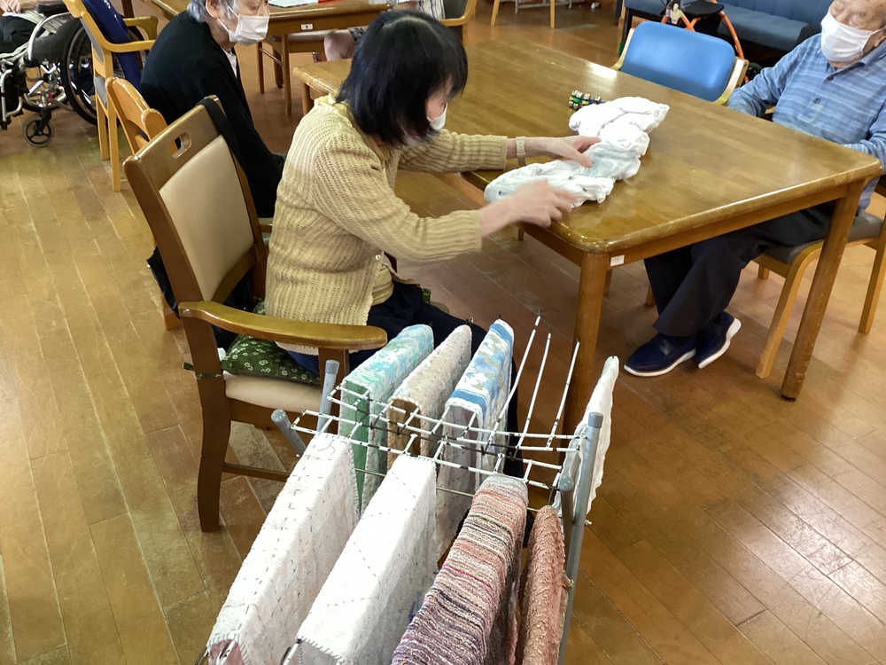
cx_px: 443
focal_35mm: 31
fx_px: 793
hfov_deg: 58.4
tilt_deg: -31.2
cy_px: 332
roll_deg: -2.0
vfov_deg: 45.4
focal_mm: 3.3
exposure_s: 1/40
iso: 250
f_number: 2.4
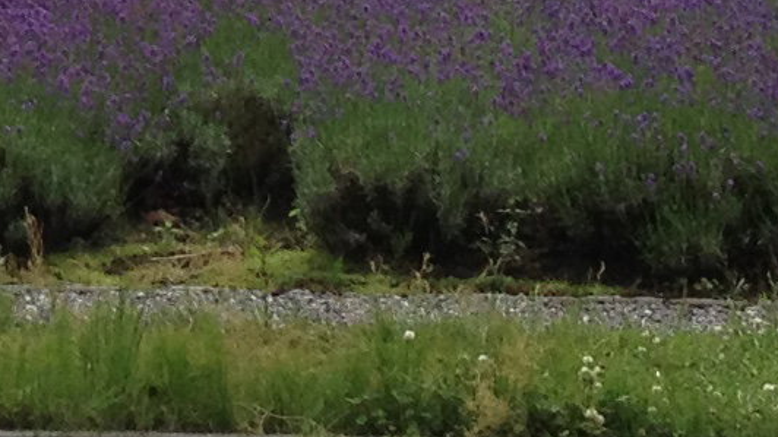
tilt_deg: -1.3
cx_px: -586
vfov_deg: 5.1
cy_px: -342
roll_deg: +1.2
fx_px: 4826
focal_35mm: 234
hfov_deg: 8.9
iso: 50
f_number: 2.4
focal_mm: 4.28
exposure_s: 1/1314
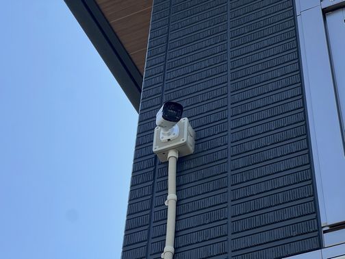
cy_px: 130
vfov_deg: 19.1
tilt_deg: +47.7
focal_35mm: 77
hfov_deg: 25.3
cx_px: 172
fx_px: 767
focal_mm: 9
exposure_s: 1/471
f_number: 2.8
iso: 32
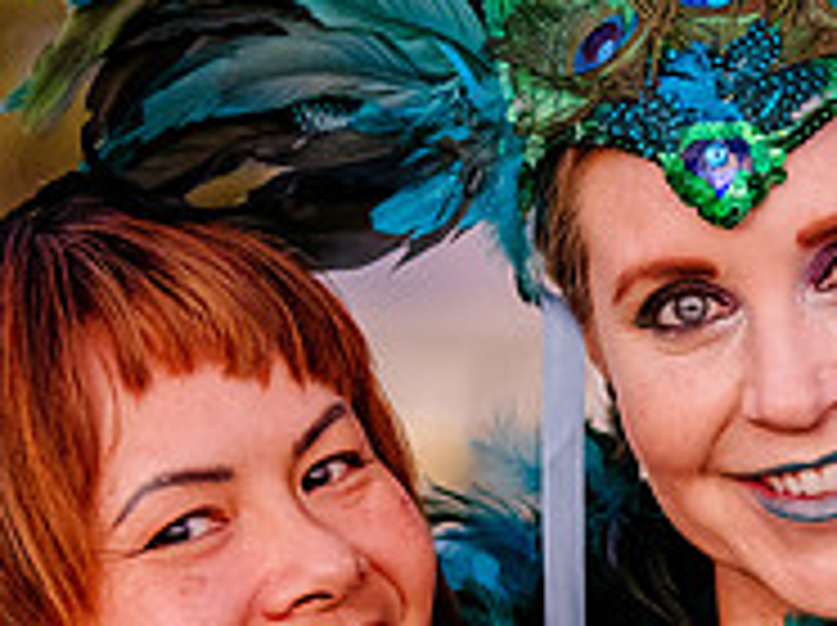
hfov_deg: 6.8
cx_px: 841
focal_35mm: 291
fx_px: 7027
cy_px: 537
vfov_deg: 5.1
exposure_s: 1/160
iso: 2500
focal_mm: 82
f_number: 2.8
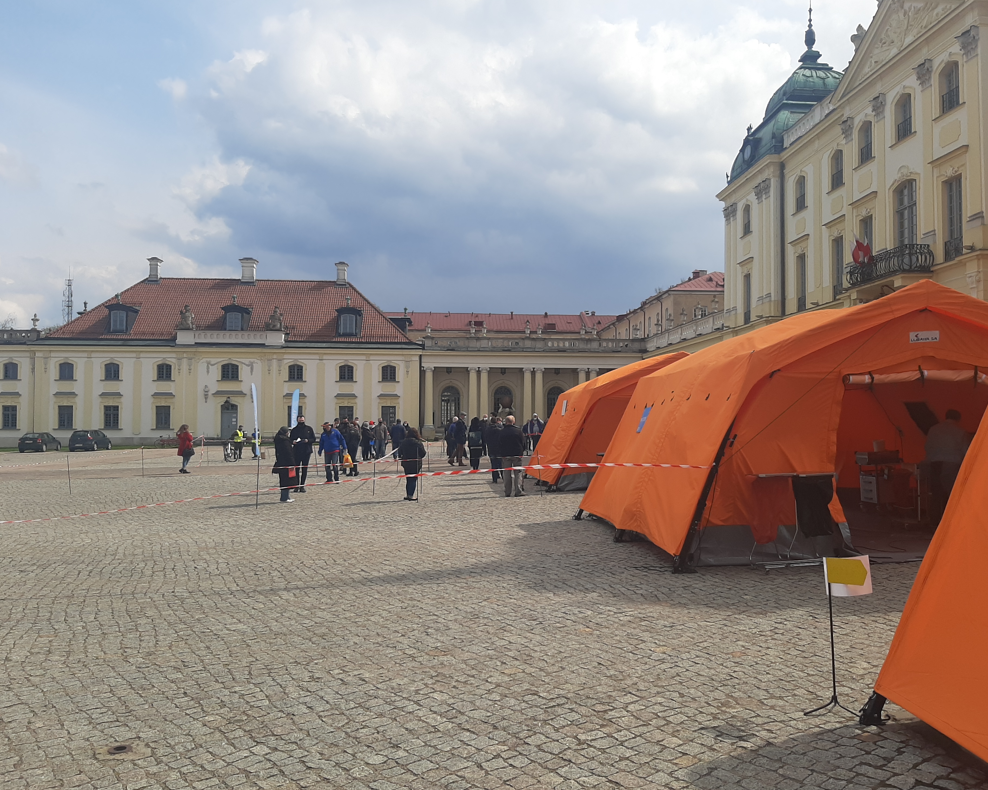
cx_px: 510
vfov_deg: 51.5
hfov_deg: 62.2
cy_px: 397
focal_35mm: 28
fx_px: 819
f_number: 1.7
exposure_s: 1/3236
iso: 40
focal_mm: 3.93
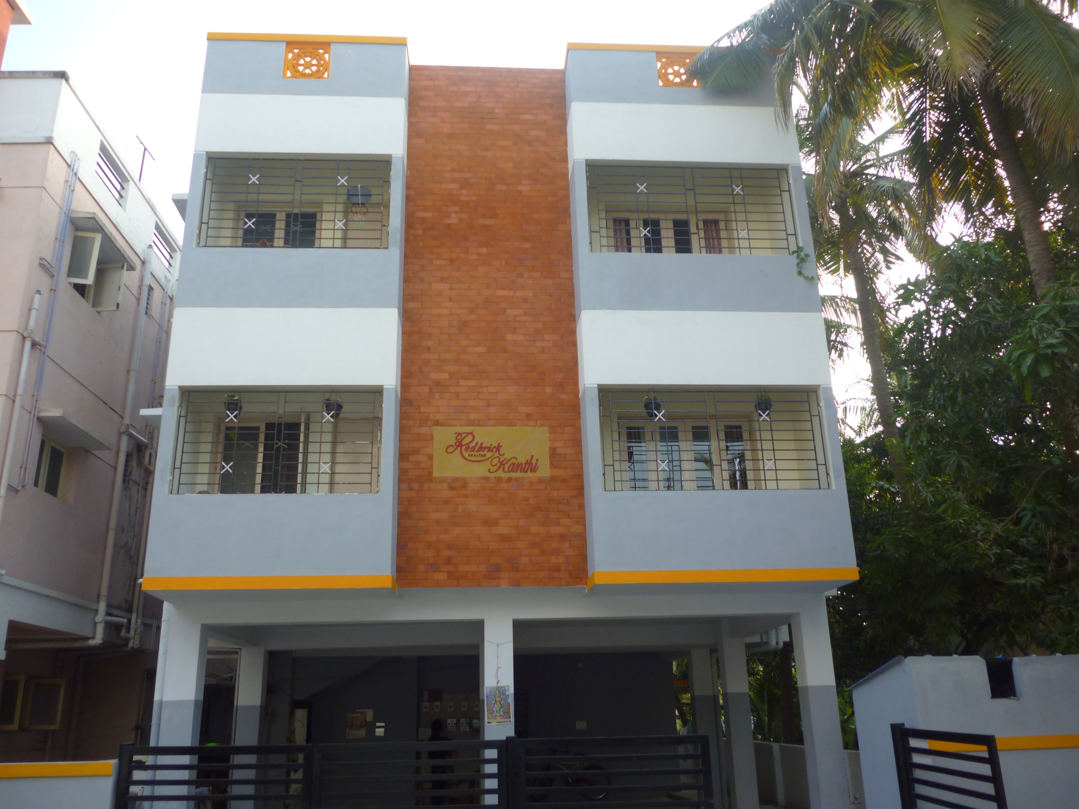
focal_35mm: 28
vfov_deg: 49.7
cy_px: 404
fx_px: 873
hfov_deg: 63.4
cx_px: 540
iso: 100
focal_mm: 5
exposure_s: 1/160
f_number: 3.1
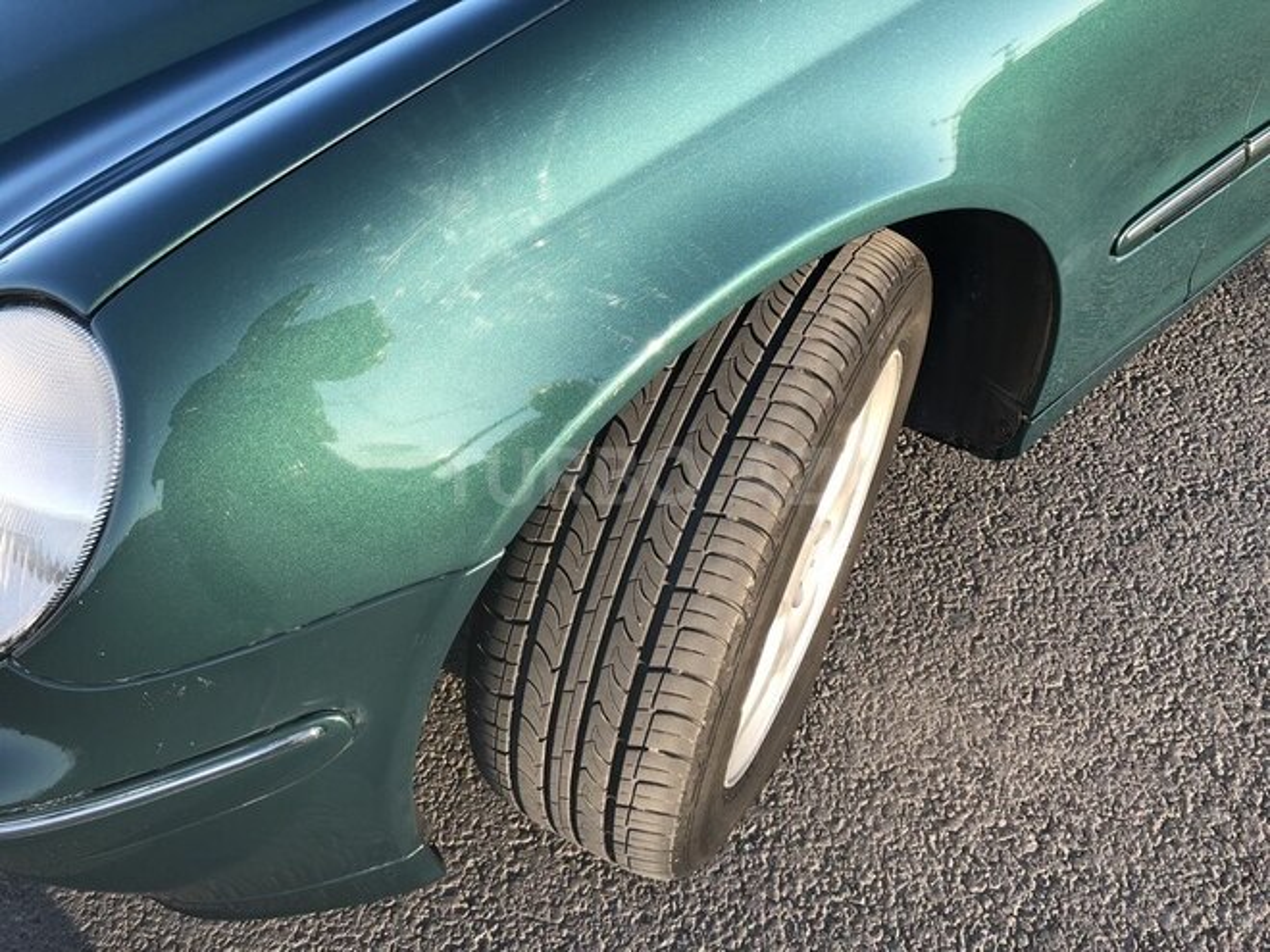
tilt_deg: -47.5
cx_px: 635
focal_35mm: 29
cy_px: 476
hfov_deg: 61.7
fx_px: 1064
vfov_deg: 48.2
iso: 20
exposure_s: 1/163
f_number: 1.8
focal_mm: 3.99
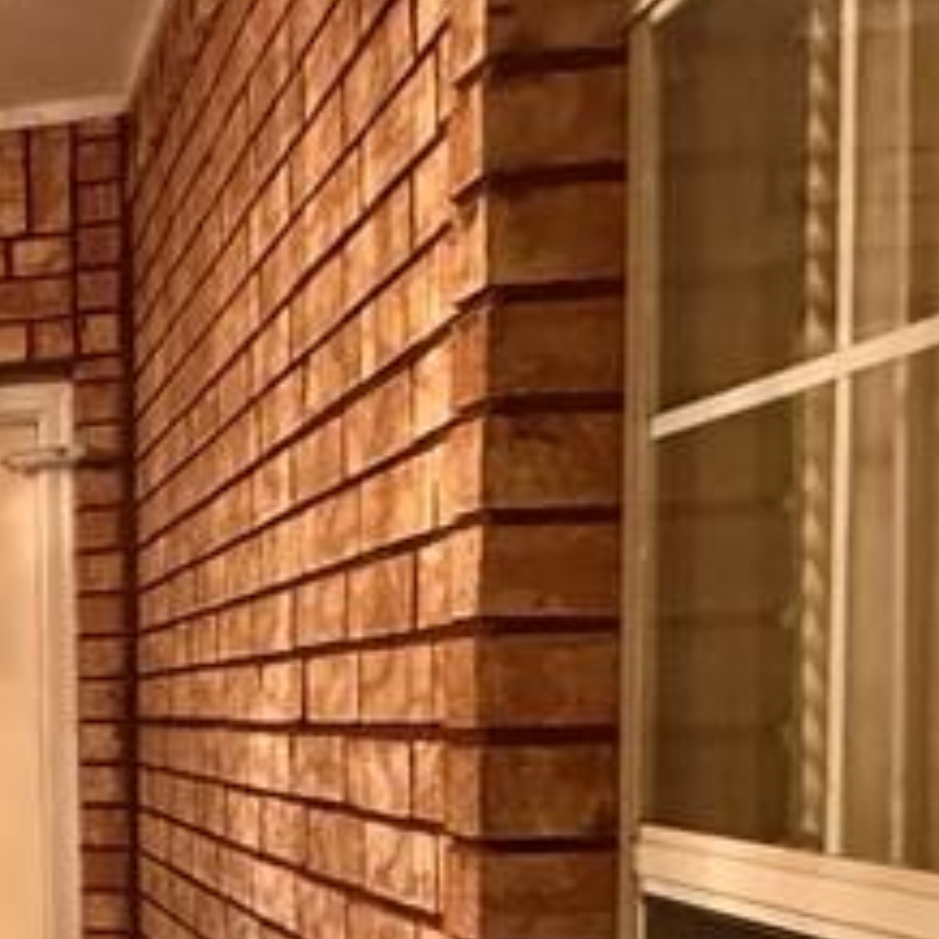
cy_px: 801
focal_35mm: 58
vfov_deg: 28.7
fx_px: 1780
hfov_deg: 21.6
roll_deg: +1.6
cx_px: -663
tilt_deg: -1.9
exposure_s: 1/60
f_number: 2.2
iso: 1250
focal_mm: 2.22
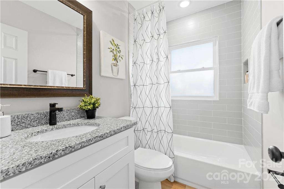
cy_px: 94
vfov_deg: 77.7
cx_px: 142
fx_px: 117
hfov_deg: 100.8
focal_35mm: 15
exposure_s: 1/80
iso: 4000
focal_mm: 14.9
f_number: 7.1
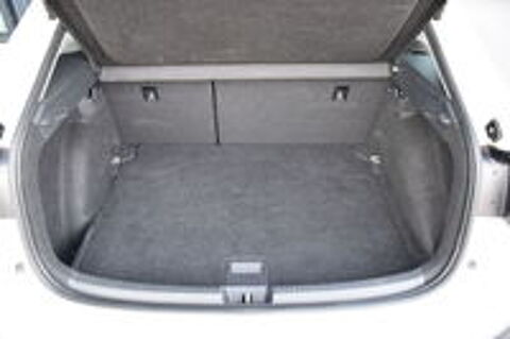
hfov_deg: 62.0
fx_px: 425
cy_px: 170
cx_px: 255
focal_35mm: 30
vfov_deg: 43.5
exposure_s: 1/60
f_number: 4
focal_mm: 20
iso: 450
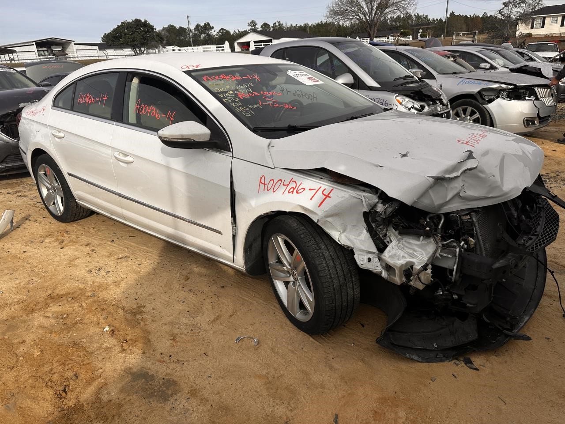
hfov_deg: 71.6
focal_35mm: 24
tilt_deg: -21.8
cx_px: 282
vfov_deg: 56.8
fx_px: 392
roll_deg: +4.0
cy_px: 212
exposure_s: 1/3717
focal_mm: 6.86
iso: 80
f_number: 1.78
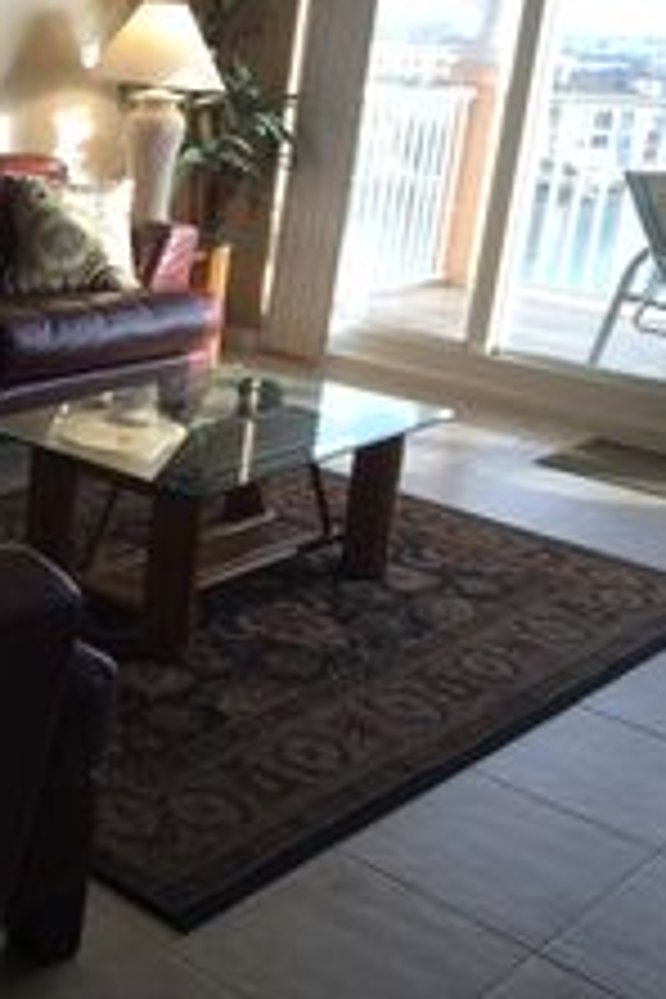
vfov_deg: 39.4
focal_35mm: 50
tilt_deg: -17.0
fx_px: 1387
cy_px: 400
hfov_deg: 24.4
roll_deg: -1.7
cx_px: -135
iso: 32
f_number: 2.2
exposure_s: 1/60
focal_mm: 4.15
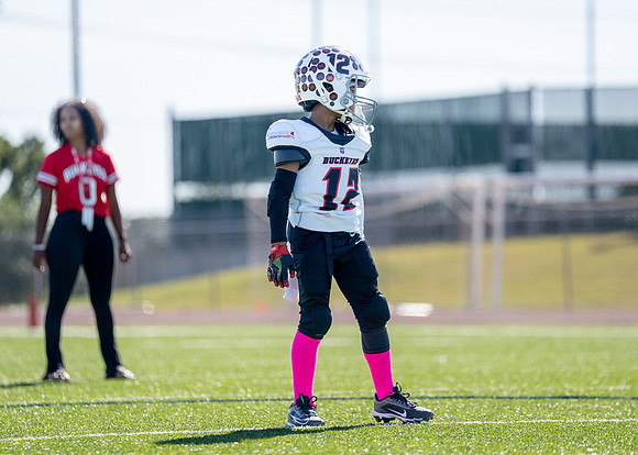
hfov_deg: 7.7
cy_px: 207
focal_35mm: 261
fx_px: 4721
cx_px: 354
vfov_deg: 5.5
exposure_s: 1/4000
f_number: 2.8
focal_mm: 200
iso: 320
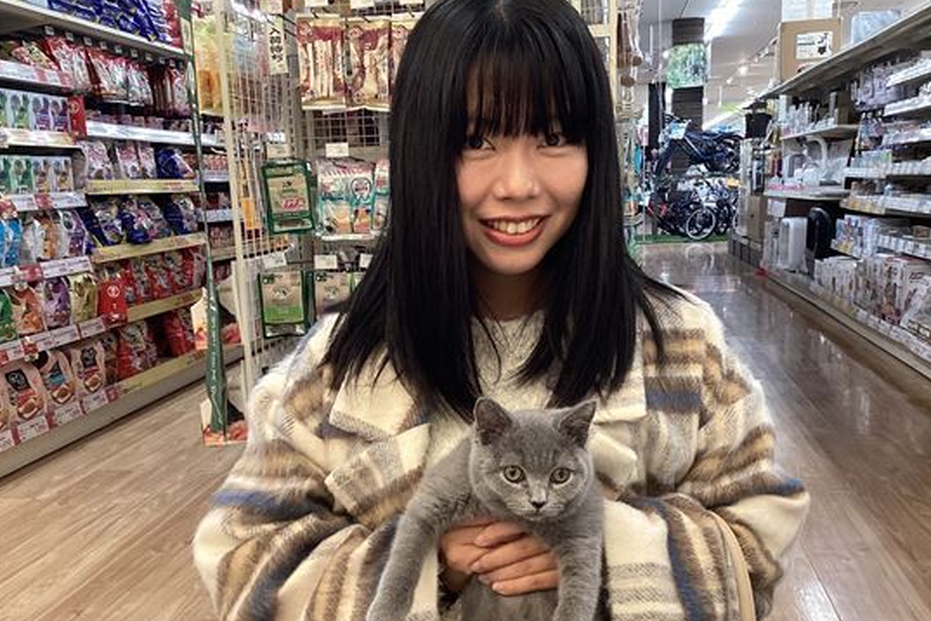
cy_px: 369
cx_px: 470
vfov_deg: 36.7
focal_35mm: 36
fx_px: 931
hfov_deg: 53.1
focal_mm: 3.3
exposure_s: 1/60
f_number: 2.4
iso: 125
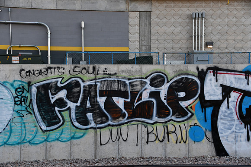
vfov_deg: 20.6
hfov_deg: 30.5
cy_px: 84
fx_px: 460
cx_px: 126
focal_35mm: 66
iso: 200
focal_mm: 44
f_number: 6.3
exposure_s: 1/250
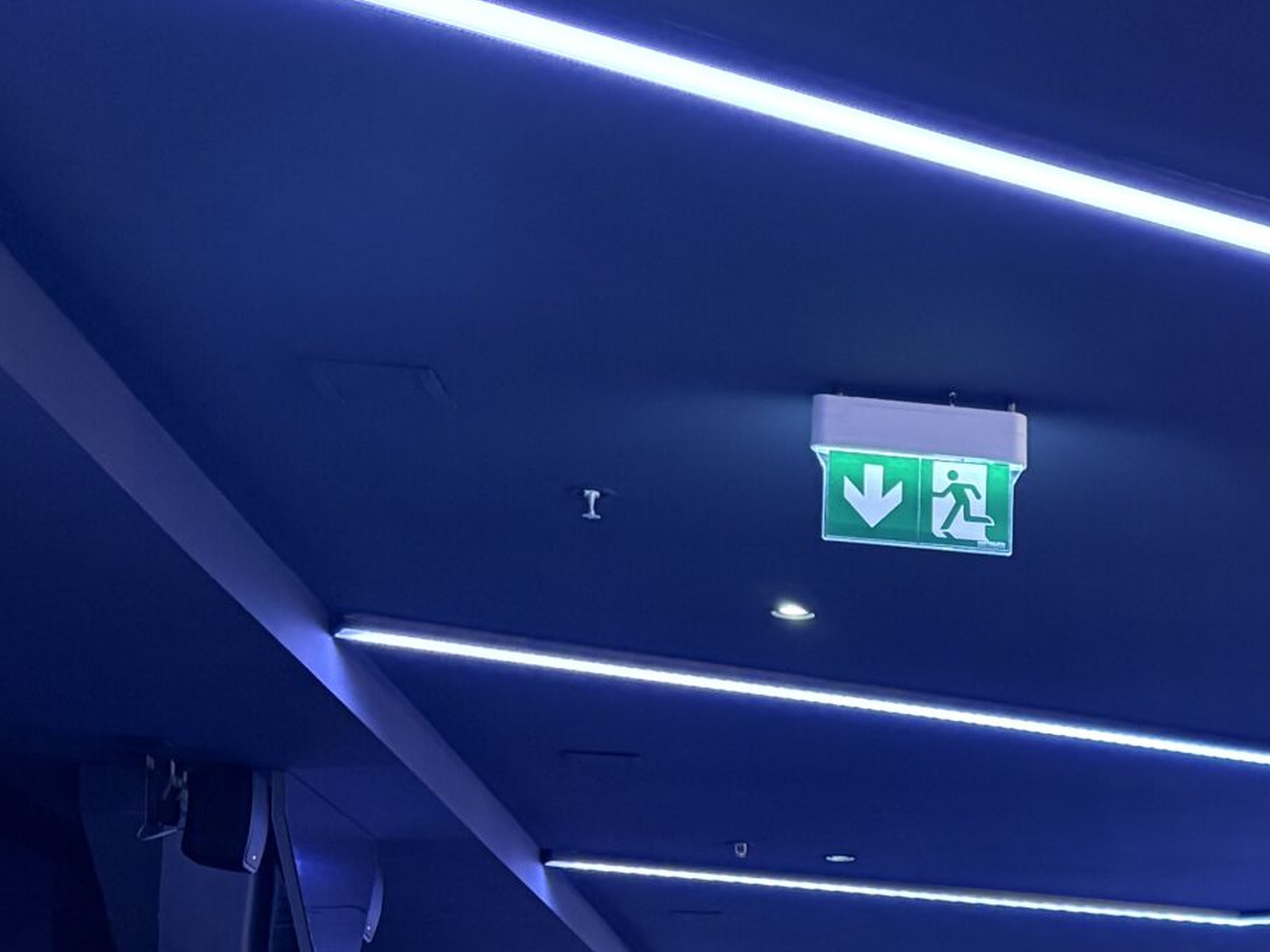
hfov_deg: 23.4
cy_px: 1176
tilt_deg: +2.4
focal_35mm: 73
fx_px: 2678
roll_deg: +2.0
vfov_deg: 18.9
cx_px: 1672
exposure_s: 1/50
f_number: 1.6
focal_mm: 5.96
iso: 320
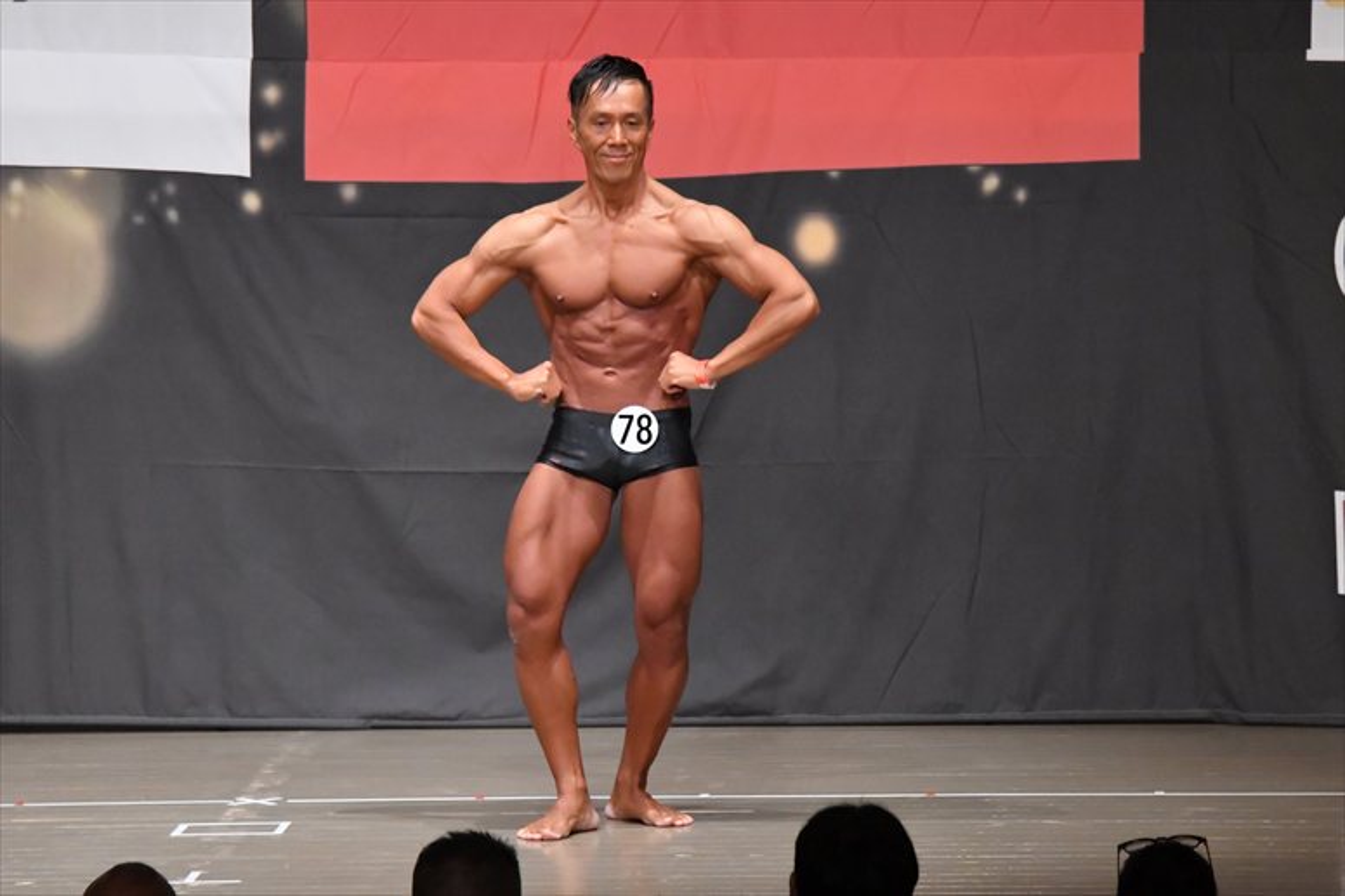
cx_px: 672
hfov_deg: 9.2
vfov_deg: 6.1
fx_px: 8402
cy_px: 448
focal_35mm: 225
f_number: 5.6
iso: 8000
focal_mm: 150
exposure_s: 1/400
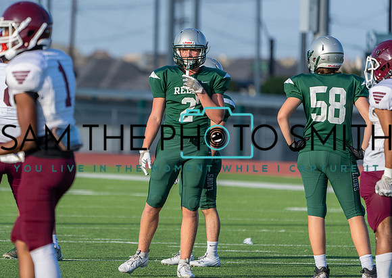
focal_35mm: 440
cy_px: 122
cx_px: 158
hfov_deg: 4.6
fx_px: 4886
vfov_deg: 3.3
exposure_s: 1/1250
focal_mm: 376
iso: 400
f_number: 5.6
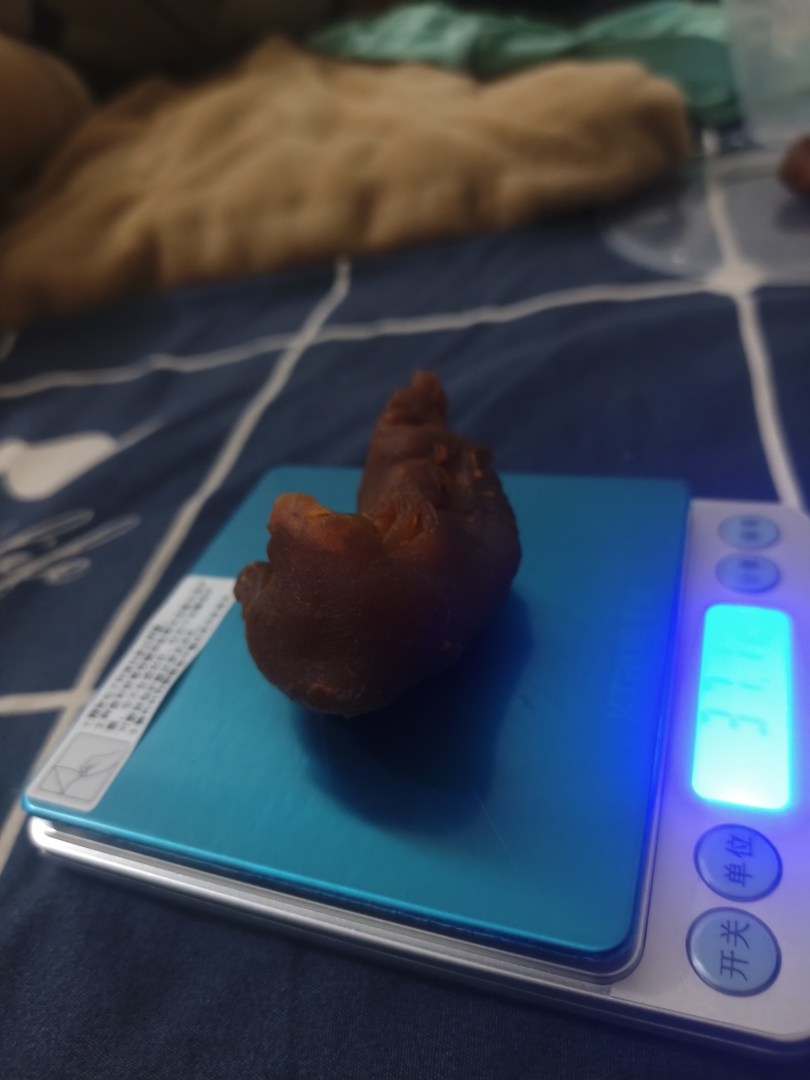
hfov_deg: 58.9
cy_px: 540
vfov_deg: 73.9
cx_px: 405
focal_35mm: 23
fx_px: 718
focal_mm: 5.56
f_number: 1.88
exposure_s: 1/20
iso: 1000
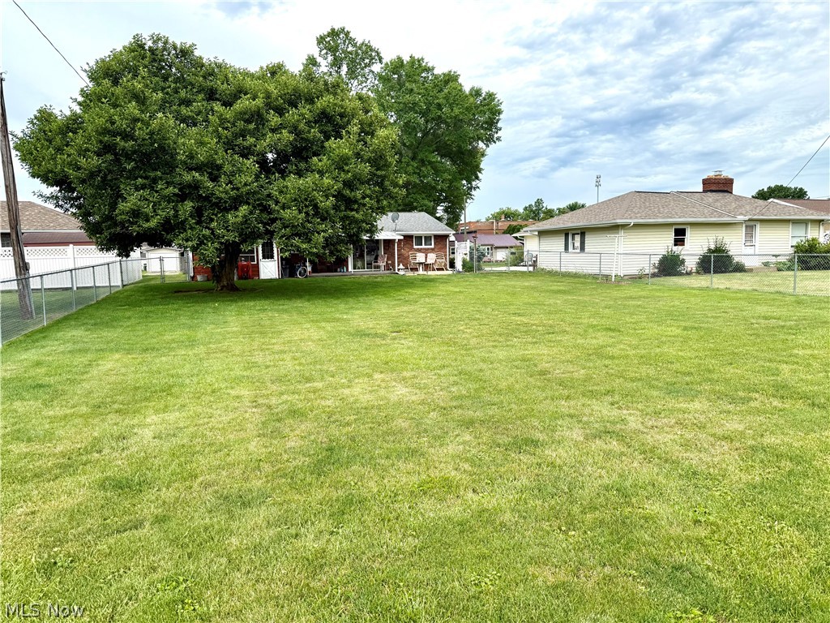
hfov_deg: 71.6
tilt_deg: -6.2
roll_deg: +1.3
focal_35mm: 24
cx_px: 415
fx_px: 575
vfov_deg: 56.8
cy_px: 312
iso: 80
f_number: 1.78
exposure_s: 1/3021
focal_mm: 6.76
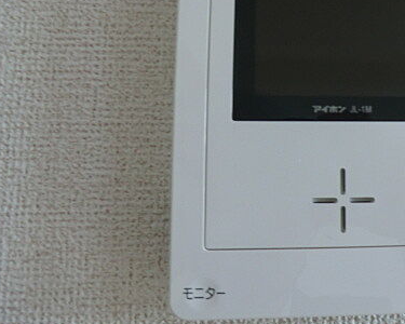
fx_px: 479
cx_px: 319
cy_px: 97
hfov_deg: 43.8
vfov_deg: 36.8
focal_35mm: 40
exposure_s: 1/60
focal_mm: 4.3
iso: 125
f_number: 3.2
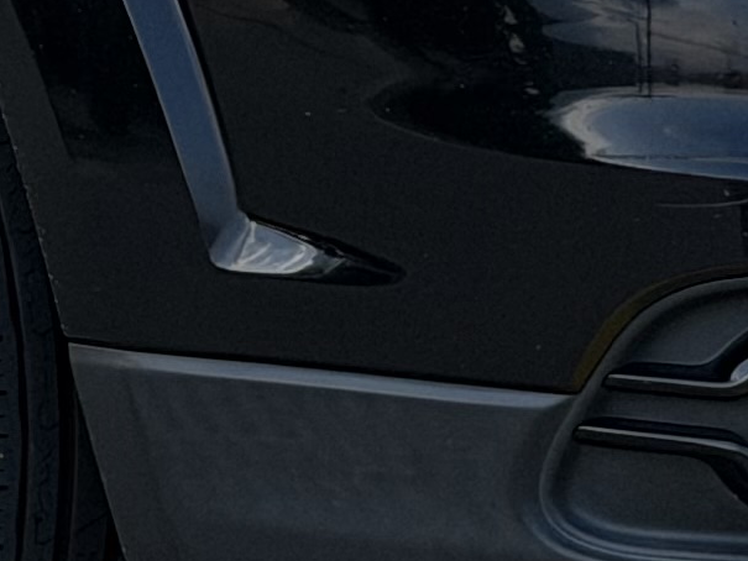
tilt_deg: +1.1
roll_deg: -0.6
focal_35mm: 320
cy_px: -321
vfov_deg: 4.6
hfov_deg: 6.2
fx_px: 6916
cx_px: -21
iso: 64
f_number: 1.78
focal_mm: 6.76
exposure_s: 1/951
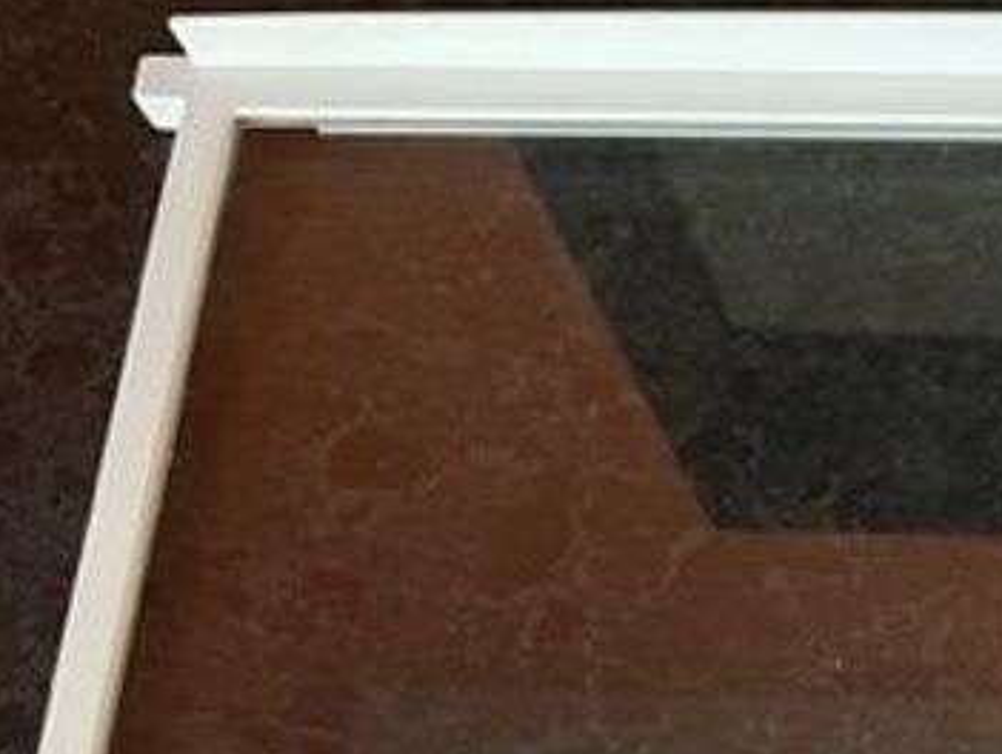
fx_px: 2144
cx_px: 1233
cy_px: 780
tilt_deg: -69.8
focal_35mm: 74
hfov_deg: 23.8
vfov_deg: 19.3
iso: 640
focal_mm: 5.1
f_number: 1.6
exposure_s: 1/31
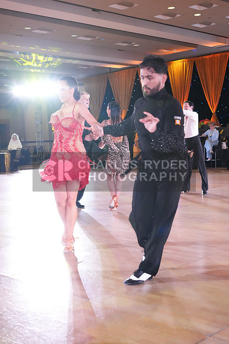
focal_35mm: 47
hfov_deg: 28.7
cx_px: 114
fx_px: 448
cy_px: 172
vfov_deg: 41.9
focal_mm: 47
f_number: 4.5
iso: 8000
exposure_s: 1/400
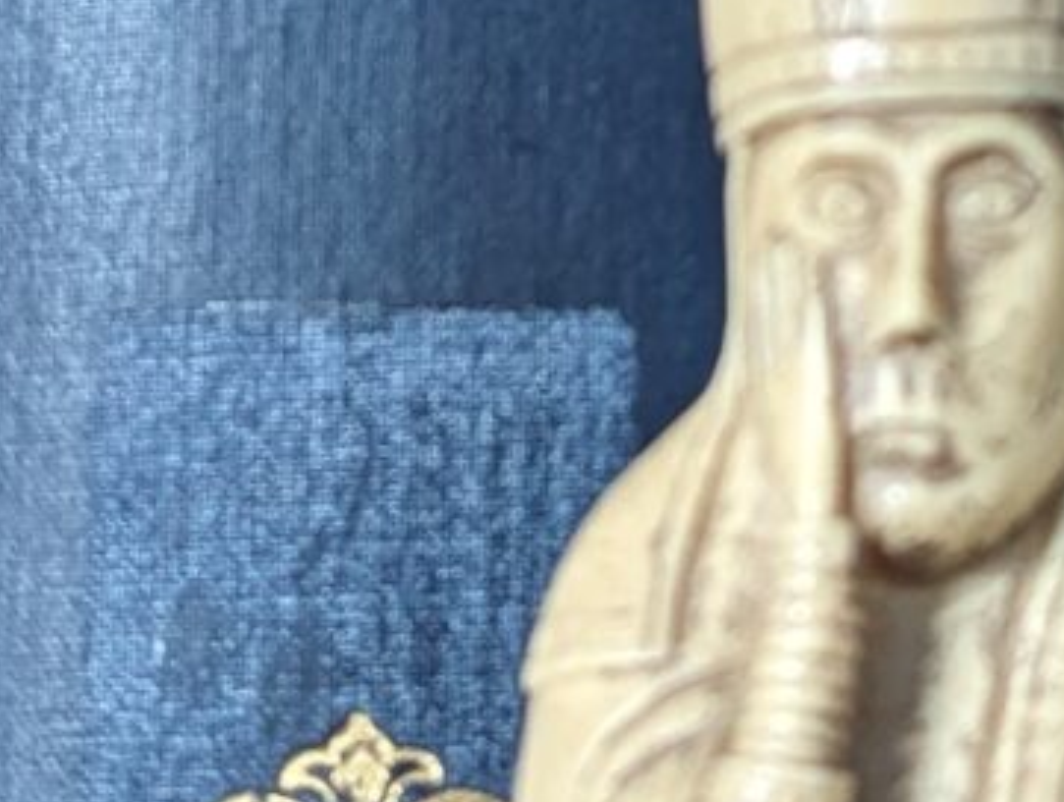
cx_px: 769
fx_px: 5234
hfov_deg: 11.6
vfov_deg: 8.6
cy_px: -398
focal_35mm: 170
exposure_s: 1/24.3
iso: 331
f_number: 1.85
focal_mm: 6.81
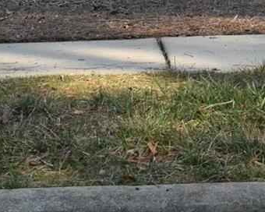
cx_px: 546
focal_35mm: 288
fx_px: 2259
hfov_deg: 6.5
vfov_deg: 5.3
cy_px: -154
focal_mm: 34
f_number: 9
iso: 200
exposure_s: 1/320
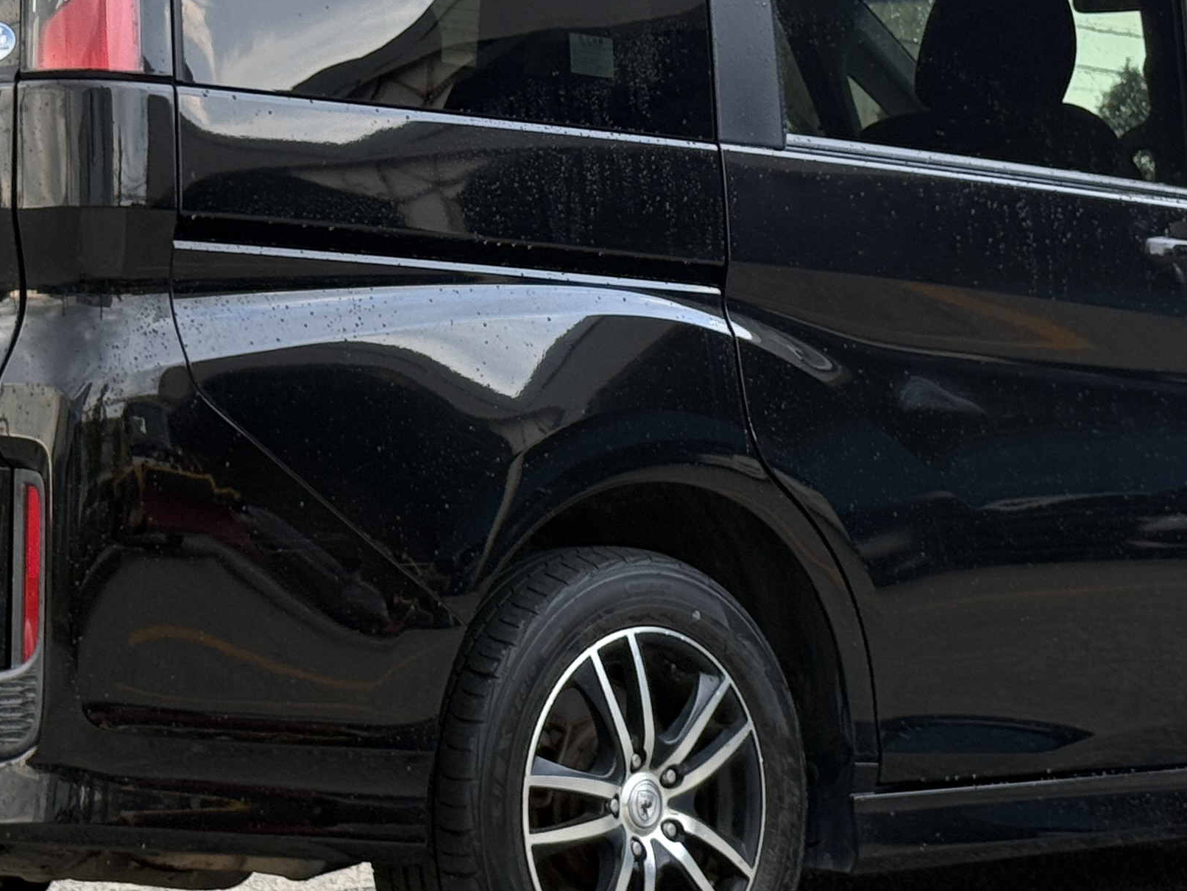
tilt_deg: +2.9
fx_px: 4115
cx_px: 640
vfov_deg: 12.3
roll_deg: +0.1
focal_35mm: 120
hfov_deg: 16.4
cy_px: 309
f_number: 1.78
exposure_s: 1/183
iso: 64
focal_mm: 6.76
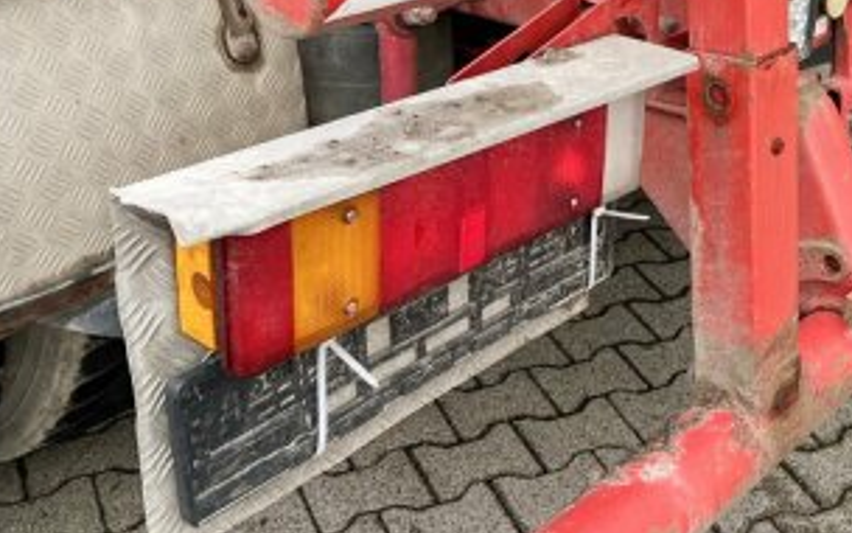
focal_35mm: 58
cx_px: 731
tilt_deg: -14.1
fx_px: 1347
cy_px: 3
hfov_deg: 33.6
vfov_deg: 21.6
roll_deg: -5.2
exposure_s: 1/1089
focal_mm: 5.7
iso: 50
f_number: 1.5
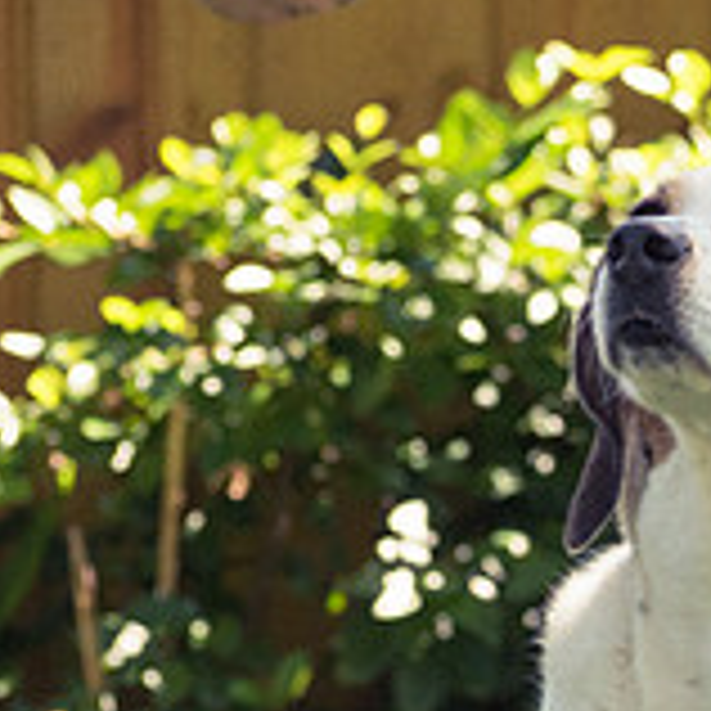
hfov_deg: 3.2
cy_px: 794
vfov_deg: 3.2
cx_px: 1130
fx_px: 12781
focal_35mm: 550
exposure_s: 1/500
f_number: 5.6
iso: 320
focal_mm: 116
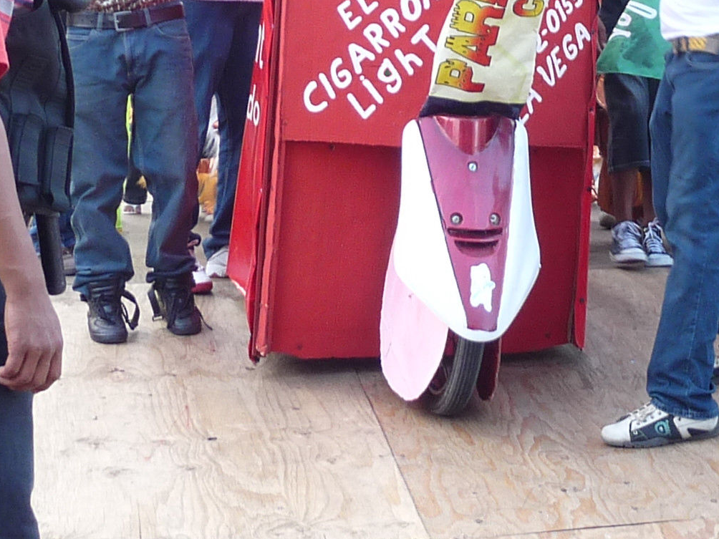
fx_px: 2119
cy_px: -29
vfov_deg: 14.2
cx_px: 720
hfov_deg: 18.7
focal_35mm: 102
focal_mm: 4.9
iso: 100
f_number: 2.8
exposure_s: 1/50
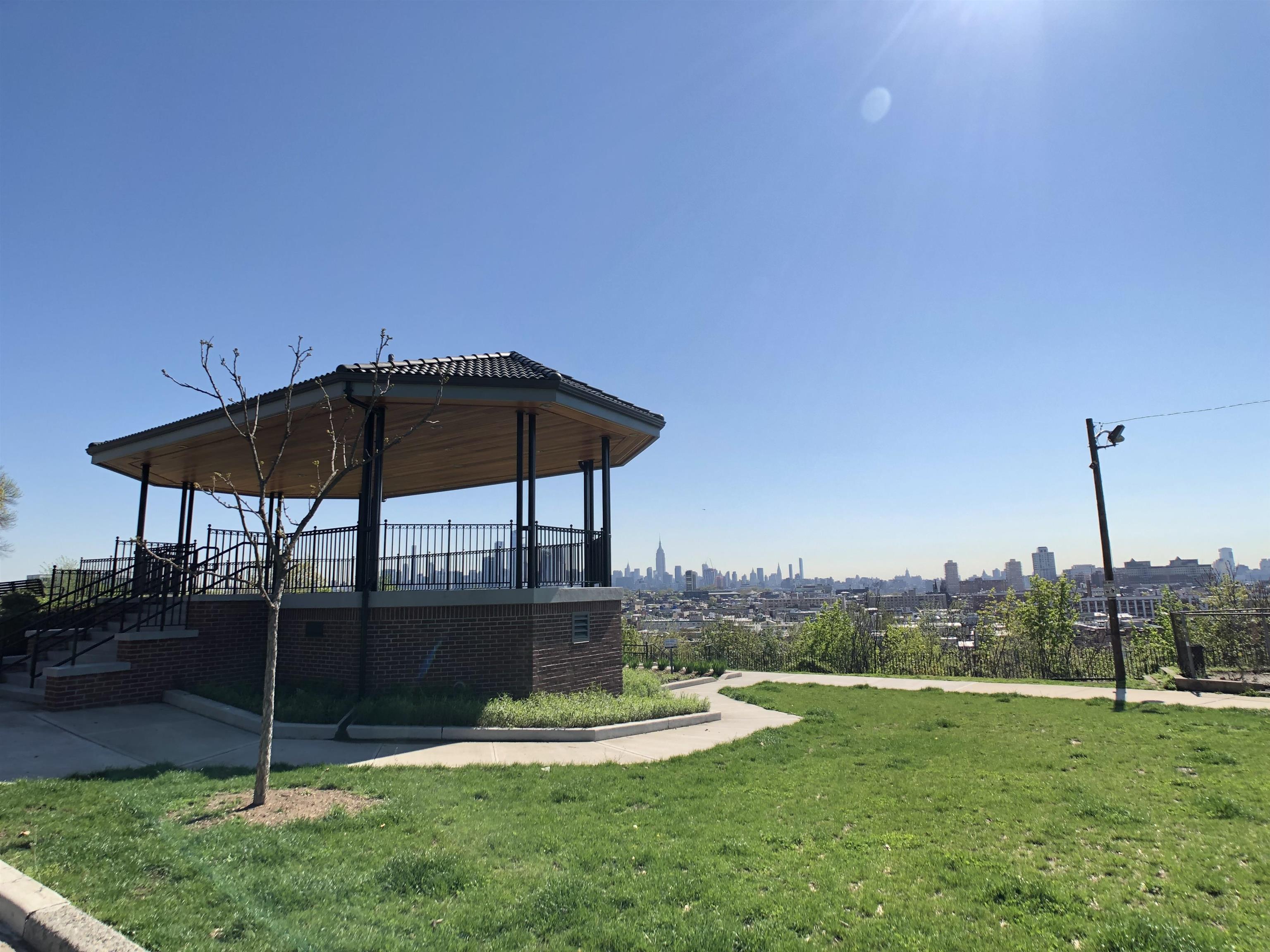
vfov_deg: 49.7
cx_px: 635
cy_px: 476
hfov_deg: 63.4
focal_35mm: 28
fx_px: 1027
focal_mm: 4
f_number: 1.8
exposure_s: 1/1279
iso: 20
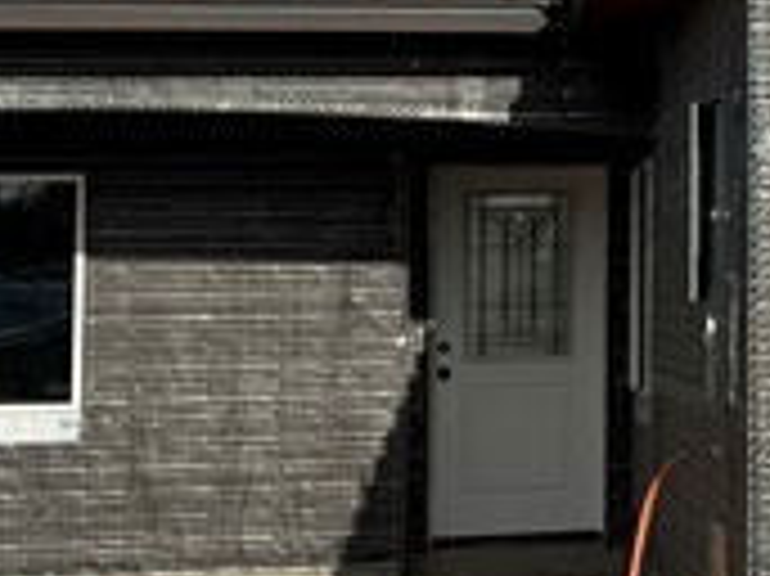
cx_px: 1324
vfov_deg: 10.2
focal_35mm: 144
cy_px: 32
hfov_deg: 12.7
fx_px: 3201
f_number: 1.78
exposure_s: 1/6711
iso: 80
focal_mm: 6.76
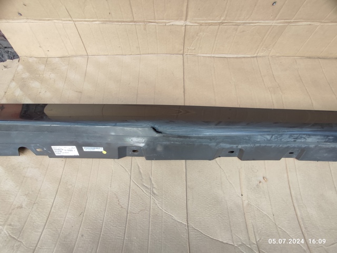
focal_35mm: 16
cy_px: 126
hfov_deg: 94.5
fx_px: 156
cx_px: 168
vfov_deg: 78.1
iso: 50
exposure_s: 1/112
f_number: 2.2
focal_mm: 1.65
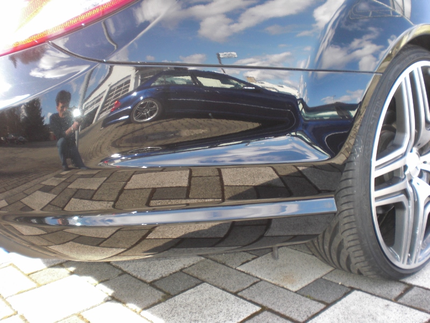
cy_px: 162
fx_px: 472
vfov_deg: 37.7
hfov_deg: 49.0
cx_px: 215
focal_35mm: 38
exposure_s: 1/100
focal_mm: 6.3
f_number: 3.1
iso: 100
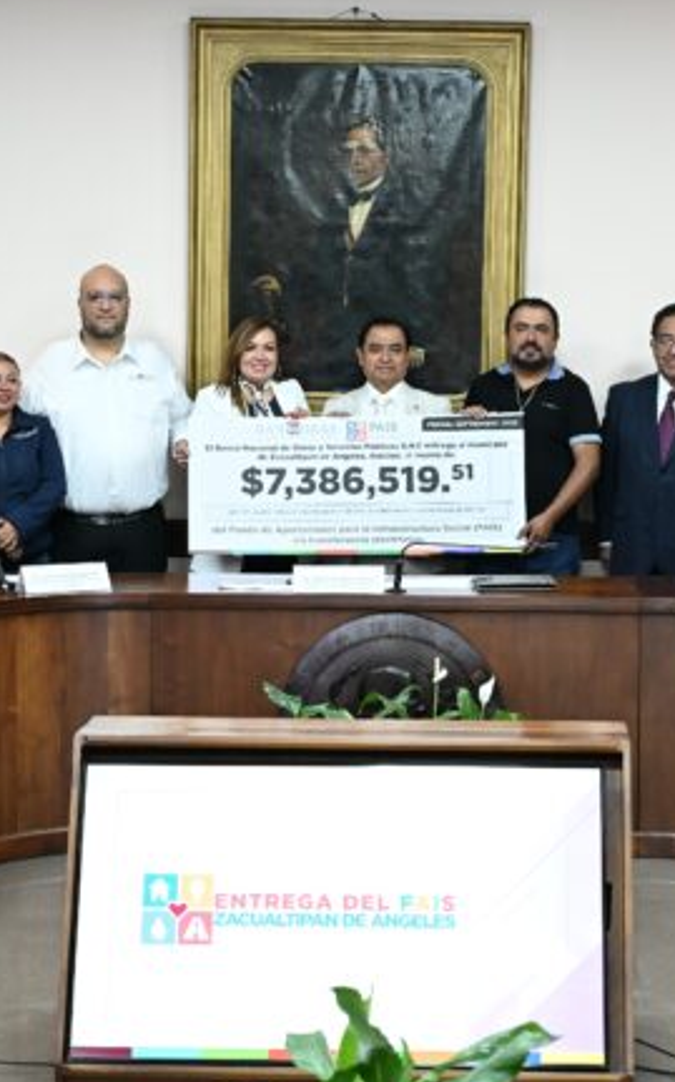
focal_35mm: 79
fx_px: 2328
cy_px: 512
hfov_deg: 16.5
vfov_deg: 26.2
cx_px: 379
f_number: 5
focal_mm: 48
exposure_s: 1/100
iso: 5000
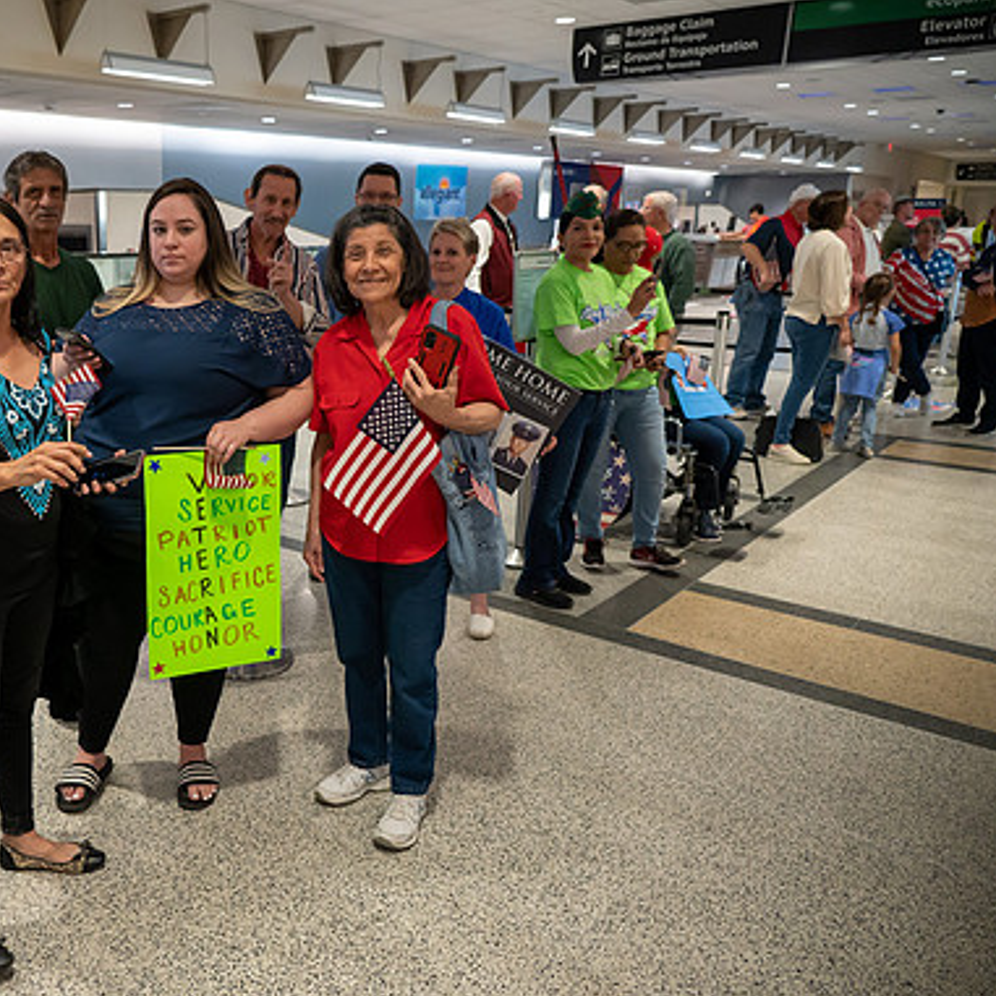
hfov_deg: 50.3
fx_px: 1009
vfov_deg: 52.5
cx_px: 246
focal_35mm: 31
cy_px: 502
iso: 4500
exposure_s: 1/200
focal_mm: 24
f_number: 4
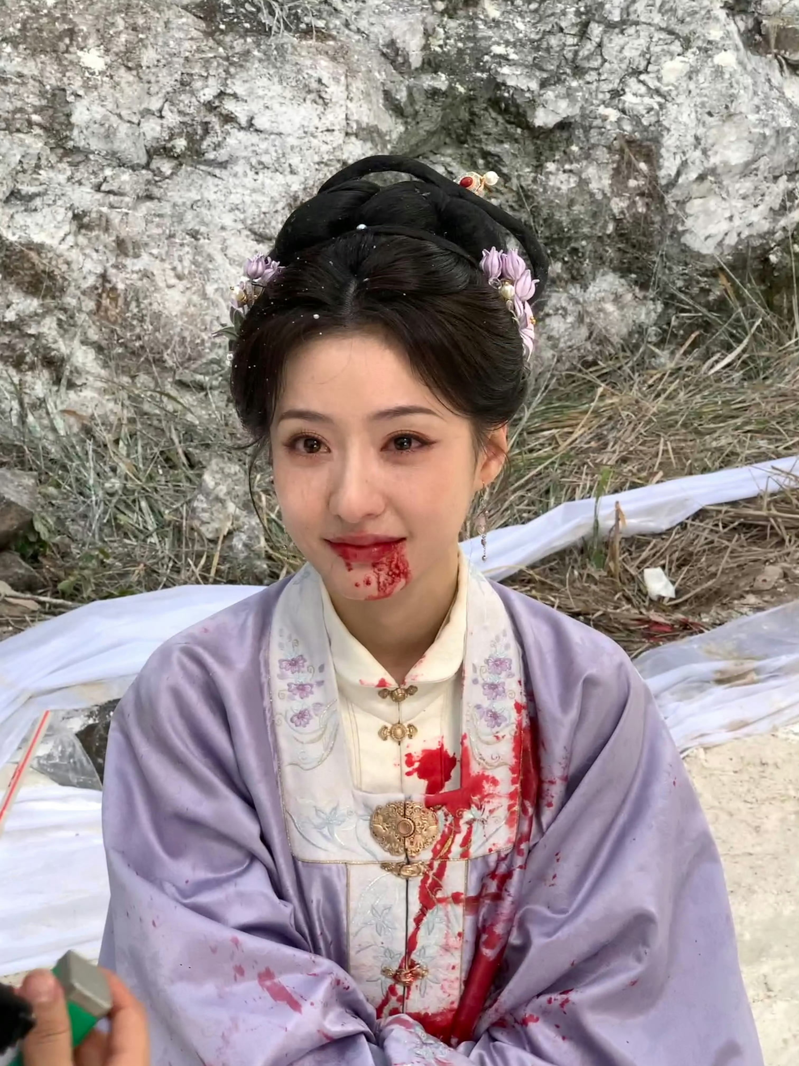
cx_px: 400
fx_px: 1600
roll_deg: +3.0
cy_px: 533
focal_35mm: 52
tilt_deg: -13.7
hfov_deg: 28.0
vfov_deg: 36.8
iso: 40
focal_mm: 6
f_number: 2.4
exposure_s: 1/122
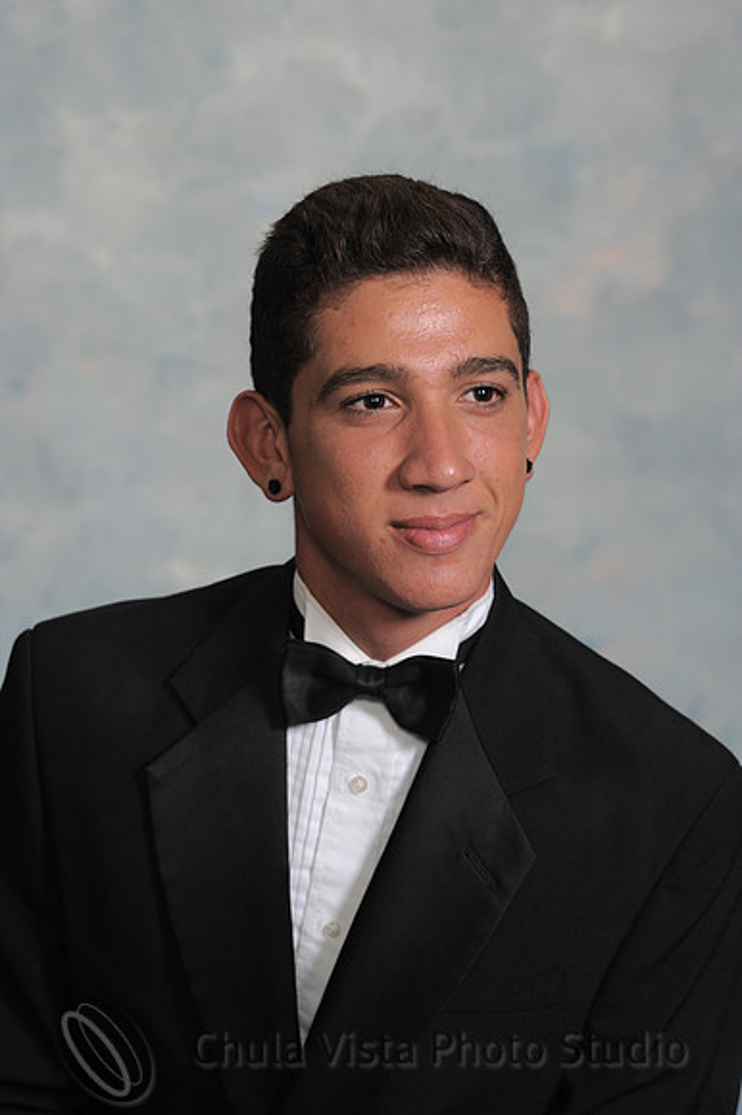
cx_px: 371
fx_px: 4178
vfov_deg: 15.2
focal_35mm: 135
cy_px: 558
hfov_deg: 10.1
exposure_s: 1/125
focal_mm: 135
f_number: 7.1
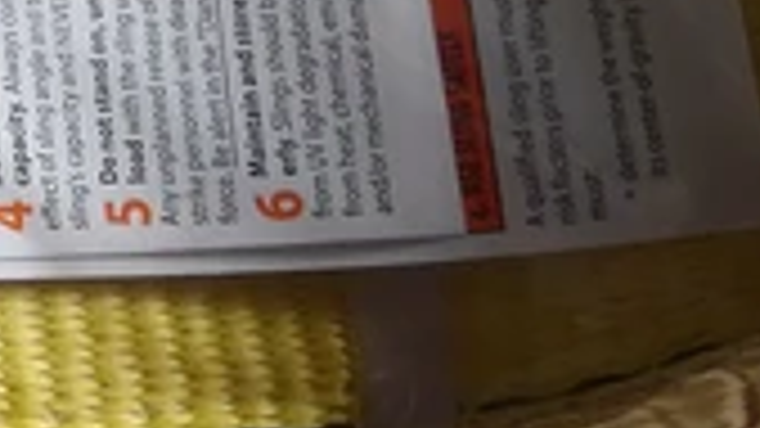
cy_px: -385
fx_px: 2337
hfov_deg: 17.3
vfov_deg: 9.8
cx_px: -252
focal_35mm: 116
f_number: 3.2
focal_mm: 4.3
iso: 100
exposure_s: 1/108
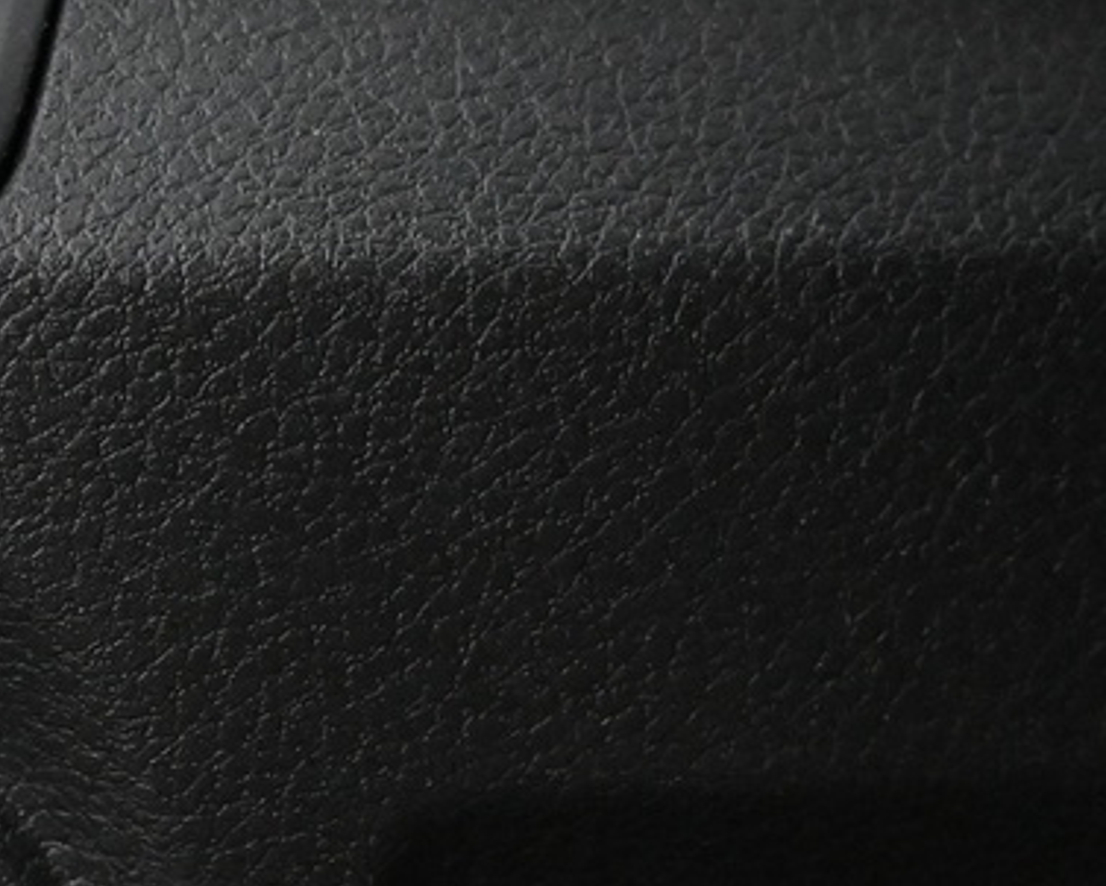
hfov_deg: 15.5
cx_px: -79
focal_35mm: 121
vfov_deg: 12.7
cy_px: 663
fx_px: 3963
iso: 5600
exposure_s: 1/30
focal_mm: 20
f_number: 3.8
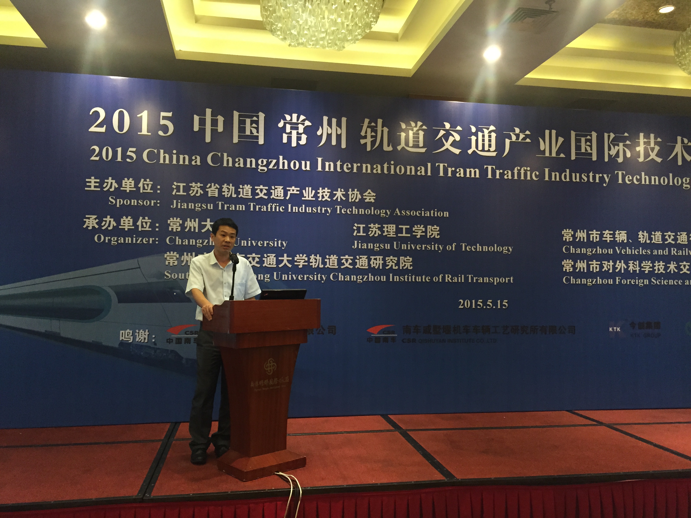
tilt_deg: +3.3
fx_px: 579
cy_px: 259
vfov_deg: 48.2
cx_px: 346
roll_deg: -0.8
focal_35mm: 29
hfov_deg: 61.7
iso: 250
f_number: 2.2
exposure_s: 1/30
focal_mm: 4.15
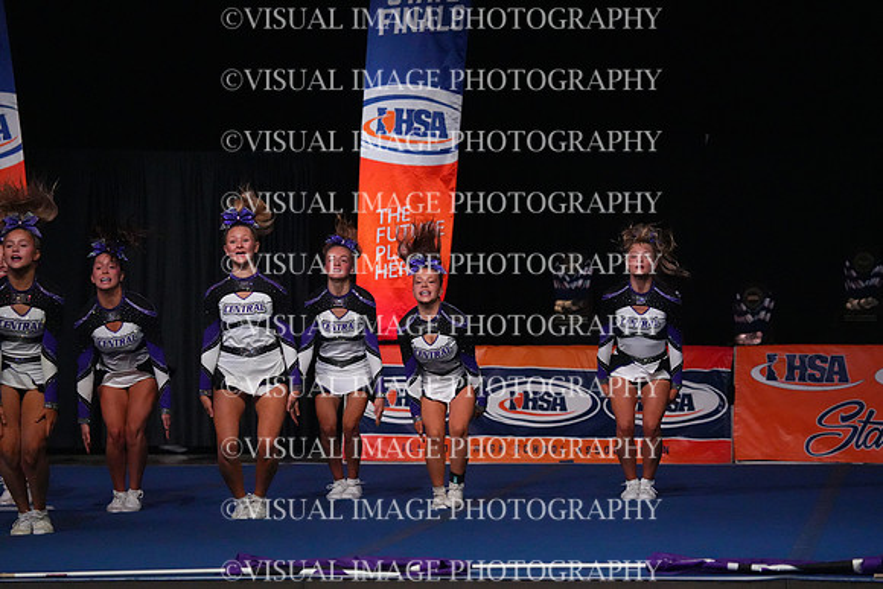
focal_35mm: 180
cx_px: 442
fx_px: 4416
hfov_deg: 11.4
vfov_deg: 7.6
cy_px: 294
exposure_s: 1/1250
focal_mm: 180
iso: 16000
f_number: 5.6
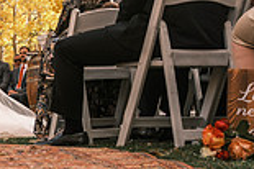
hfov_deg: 18.2
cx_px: -120
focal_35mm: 101
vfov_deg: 13.5
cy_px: 68
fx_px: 712
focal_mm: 18
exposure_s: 1/250
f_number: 3.2
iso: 160
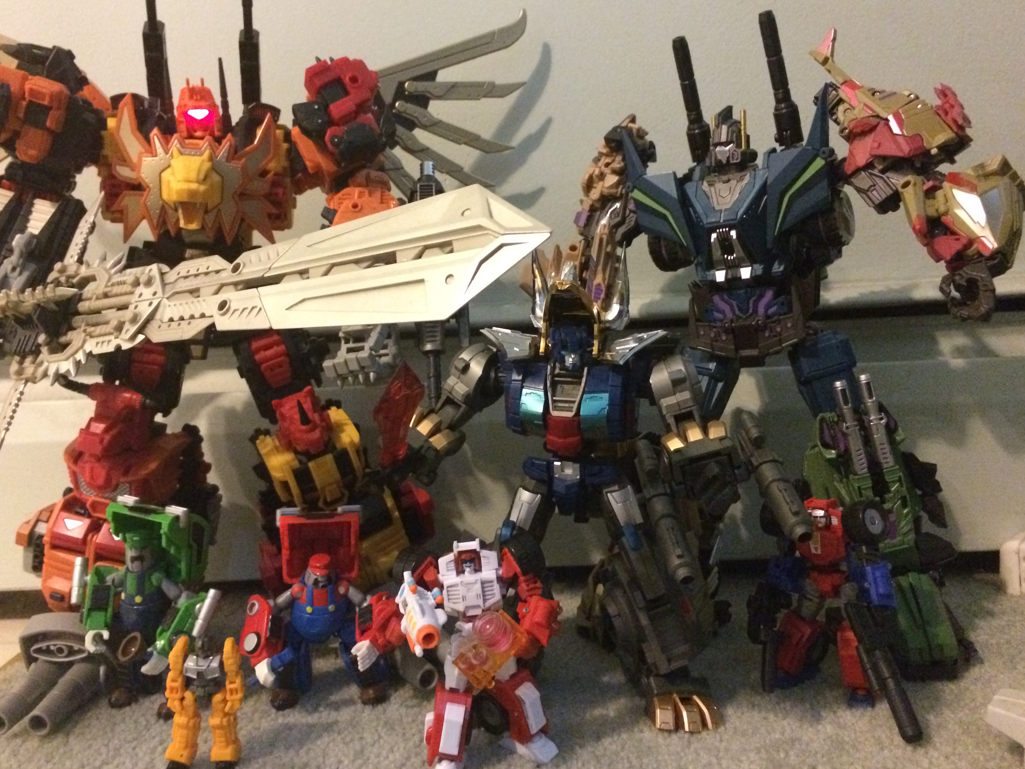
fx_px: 918
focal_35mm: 31
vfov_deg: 45.4
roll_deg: +4.0
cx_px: 484
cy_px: 362
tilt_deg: -5.9
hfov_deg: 58.3
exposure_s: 1/15
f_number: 2.2
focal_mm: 4.15
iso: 1000
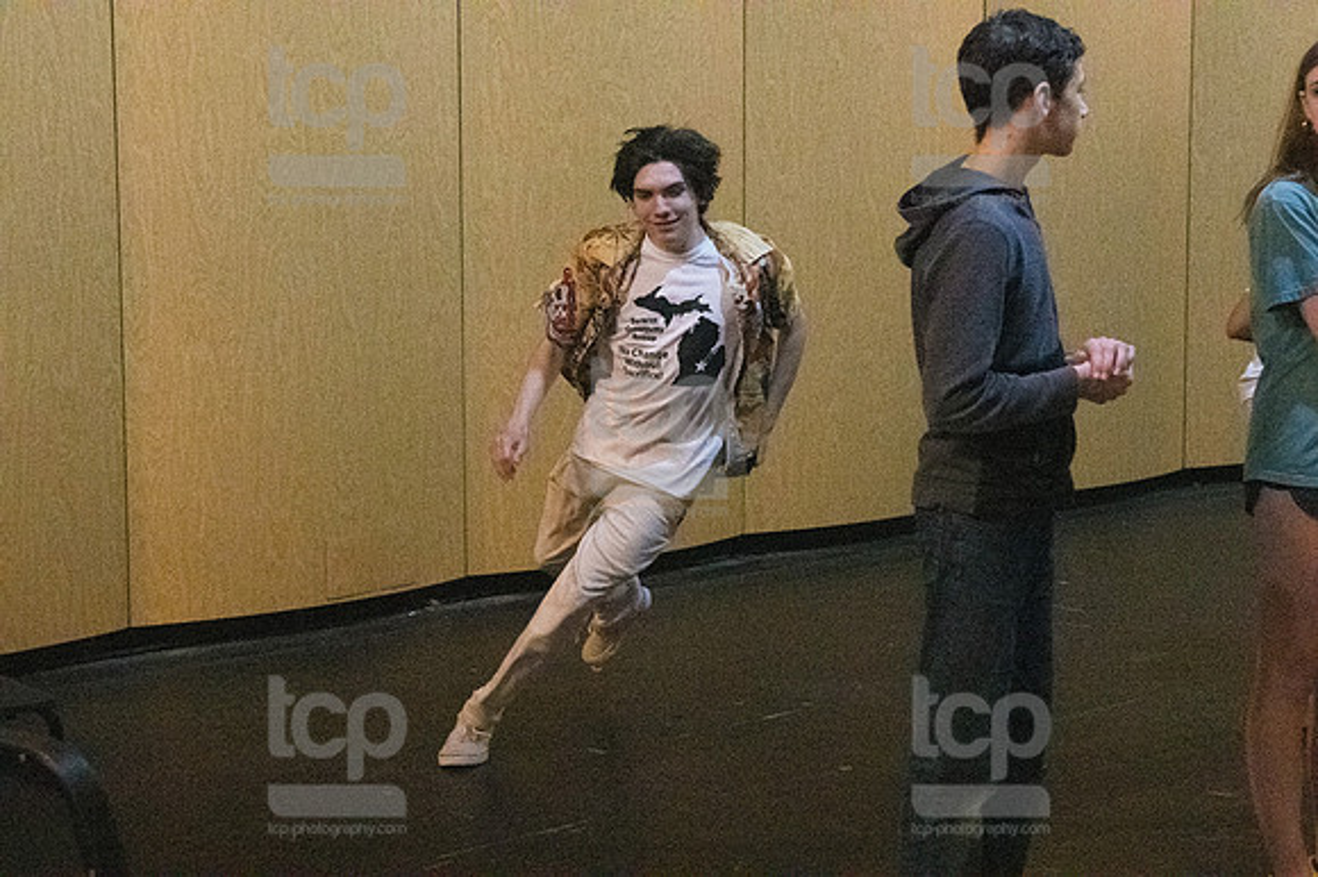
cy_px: 438
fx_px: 2854
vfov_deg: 17.5
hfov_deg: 26.0
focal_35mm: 78
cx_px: 659
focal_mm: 52
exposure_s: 1/400
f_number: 5.6
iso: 25600
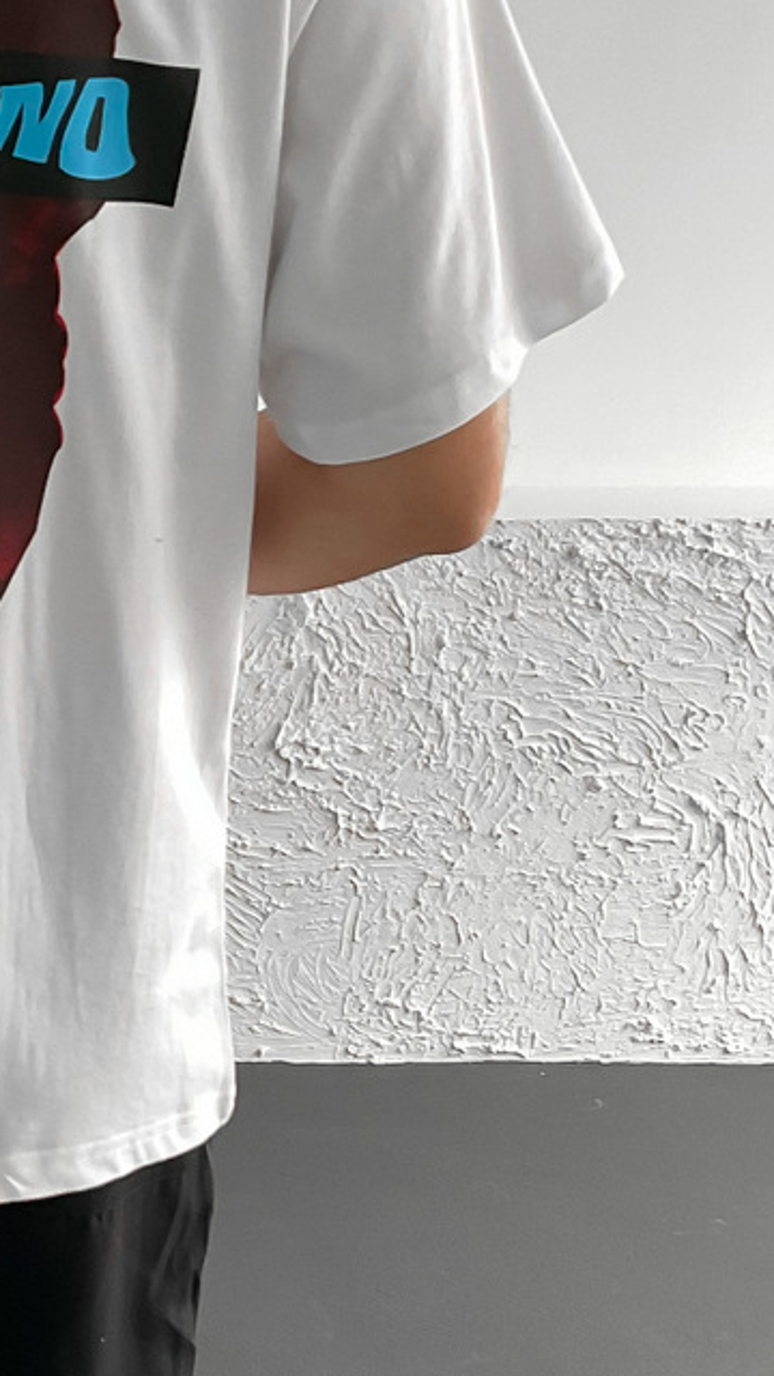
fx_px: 2882
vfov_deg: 26.6
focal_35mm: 79
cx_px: -288
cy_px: 993
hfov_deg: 14.5
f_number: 1.8
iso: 64
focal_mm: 3
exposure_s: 1/75
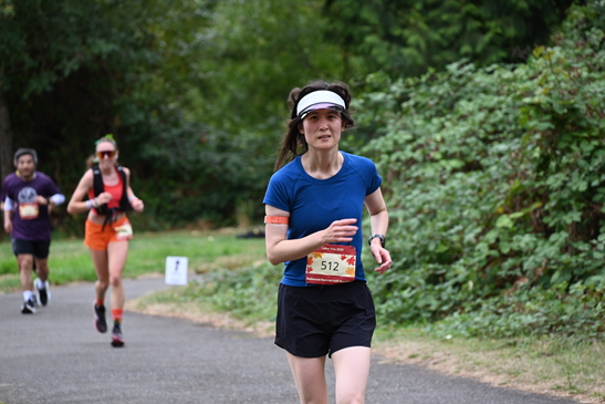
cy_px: 202
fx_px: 3379
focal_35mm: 201
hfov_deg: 10.2
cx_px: 303
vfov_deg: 6.8
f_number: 6.3
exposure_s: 1/320
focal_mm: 200
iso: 400
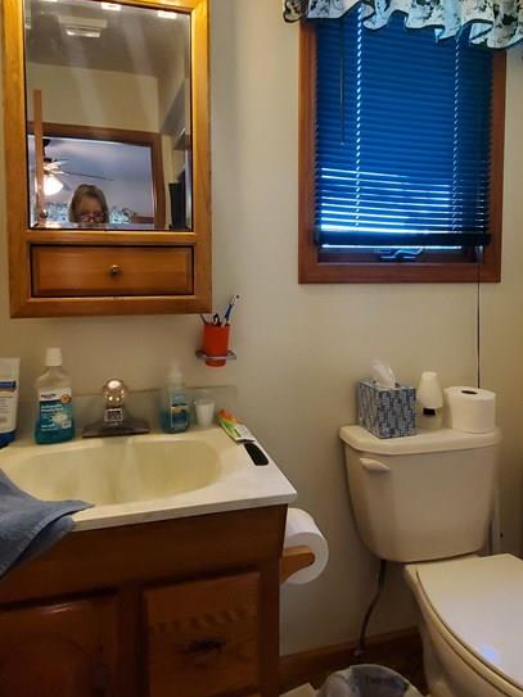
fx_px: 464
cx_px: 236
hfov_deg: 58.8
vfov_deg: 73.3
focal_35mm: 23
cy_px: 284
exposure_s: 1/60
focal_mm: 1.8
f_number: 2.2
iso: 250
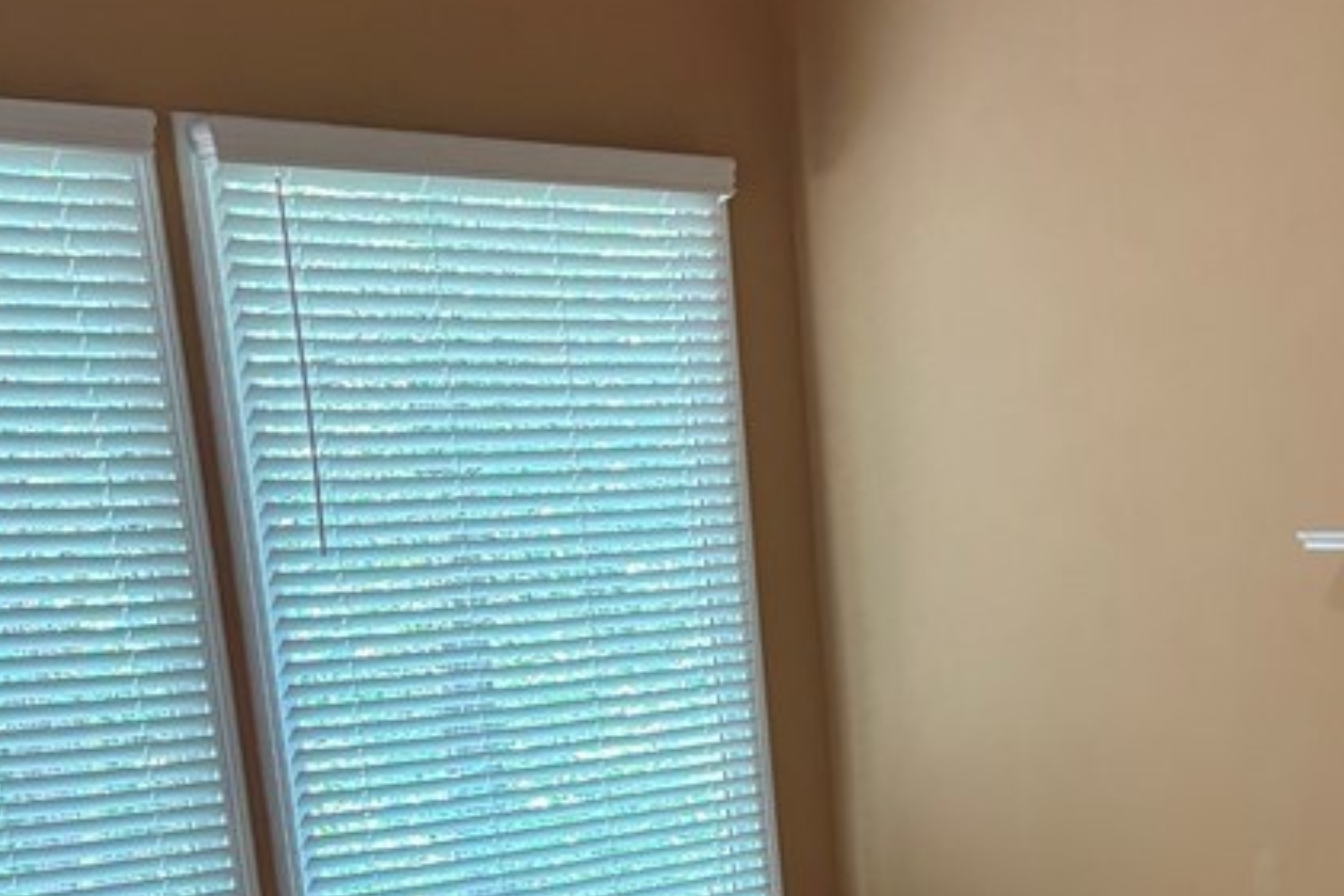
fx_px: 2464
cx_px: 1190
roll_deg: +0.8
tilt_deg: -18.3
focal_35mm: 66
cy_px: 1206
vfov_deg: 18.9
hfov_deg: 29.4
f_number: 1.6
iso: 320
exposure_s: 1/60
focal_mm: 5.96
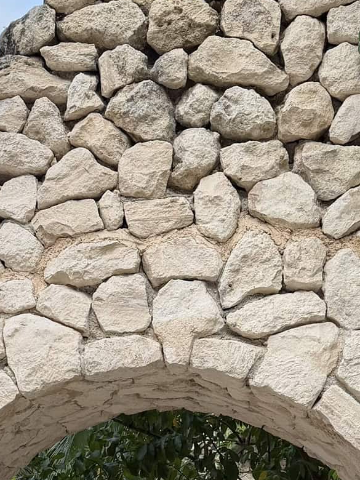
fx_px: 874
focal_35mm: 63
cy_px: 495
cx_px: 45
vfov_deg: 28.6
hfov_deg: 22.8
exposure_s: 1/426
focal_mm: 6.8
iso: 100
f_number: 1.8
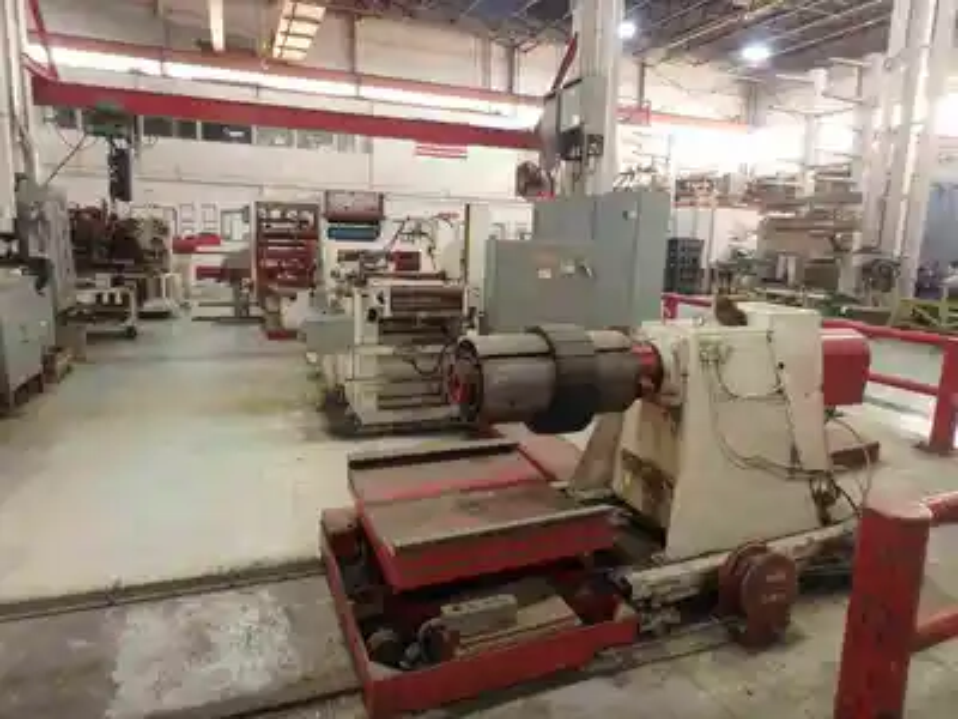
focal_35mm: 21
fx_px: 581
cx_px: 479
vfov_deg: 63.4
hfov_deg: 79.0
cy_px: 360
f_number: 3.5
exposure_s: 1/20
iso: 800
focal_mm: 3.7
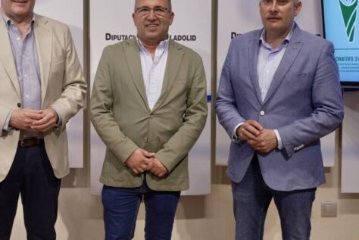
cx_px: 151
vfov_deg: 16.9
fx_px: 808
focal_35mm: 81
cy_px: 97
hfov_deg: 25.0
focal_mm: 50
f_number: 3.2
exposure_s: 1/60
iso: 160
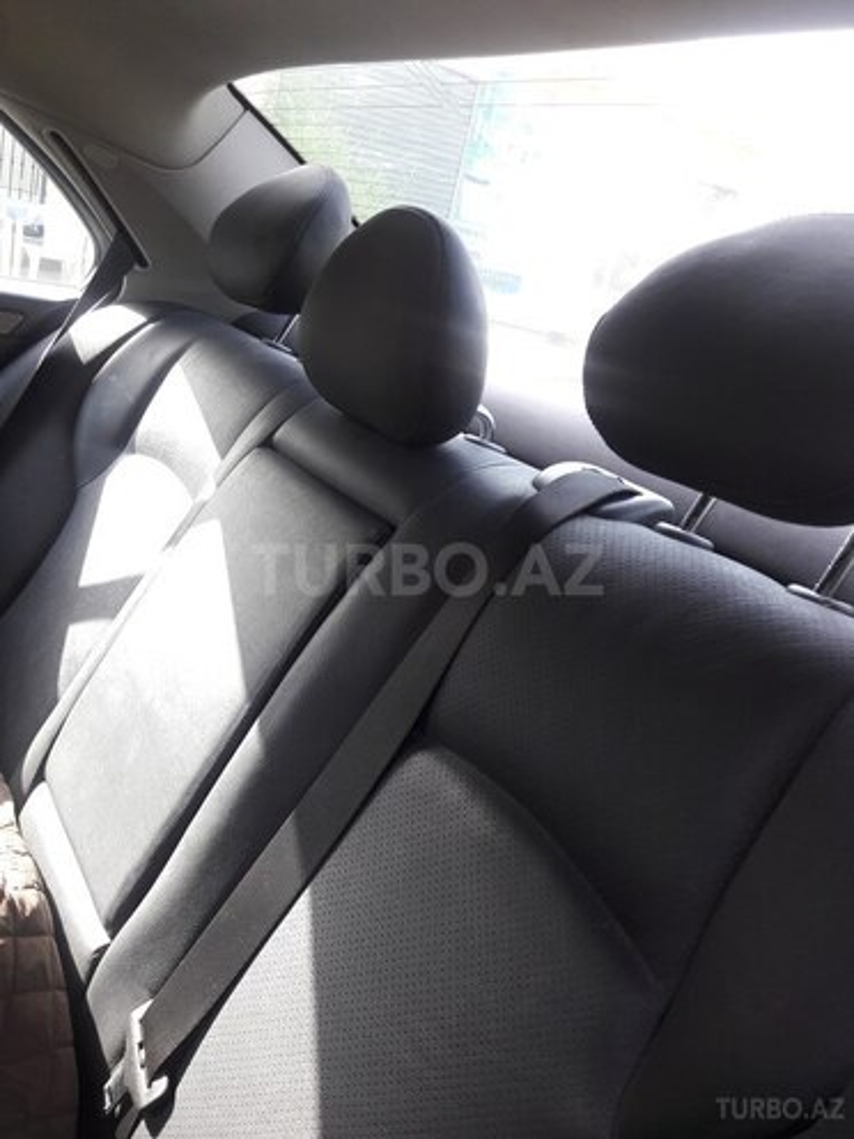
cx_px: 427
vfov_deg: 63.4
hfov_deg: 49.7
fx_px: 921
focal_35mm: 28
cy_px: 570
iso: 80
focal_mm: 3.7
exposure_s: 1/100
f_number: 1.9
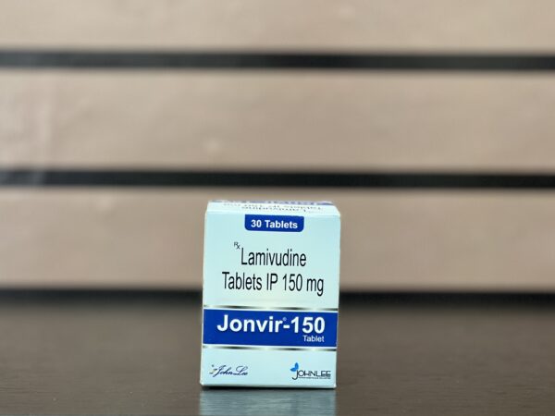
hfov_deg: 25.3
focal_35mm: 77
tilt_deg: -0.1
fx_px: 1235
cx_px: 278
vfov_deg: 19.1
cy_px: 208
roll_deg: +0.1
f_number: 2.8
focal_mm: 9
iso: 400
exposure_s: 1/25
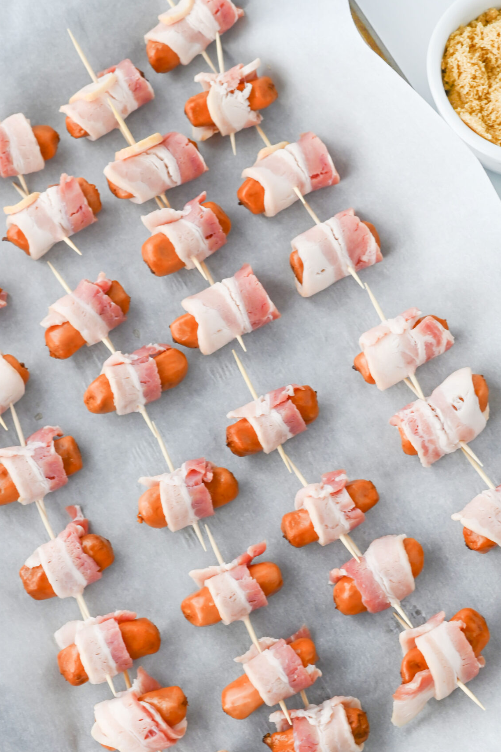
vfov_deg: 31.4
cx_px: 237
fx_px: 1337
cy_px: 411
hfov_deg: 21.2
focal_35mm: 64
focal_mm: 50
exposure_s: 1/100
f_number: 8
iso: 450
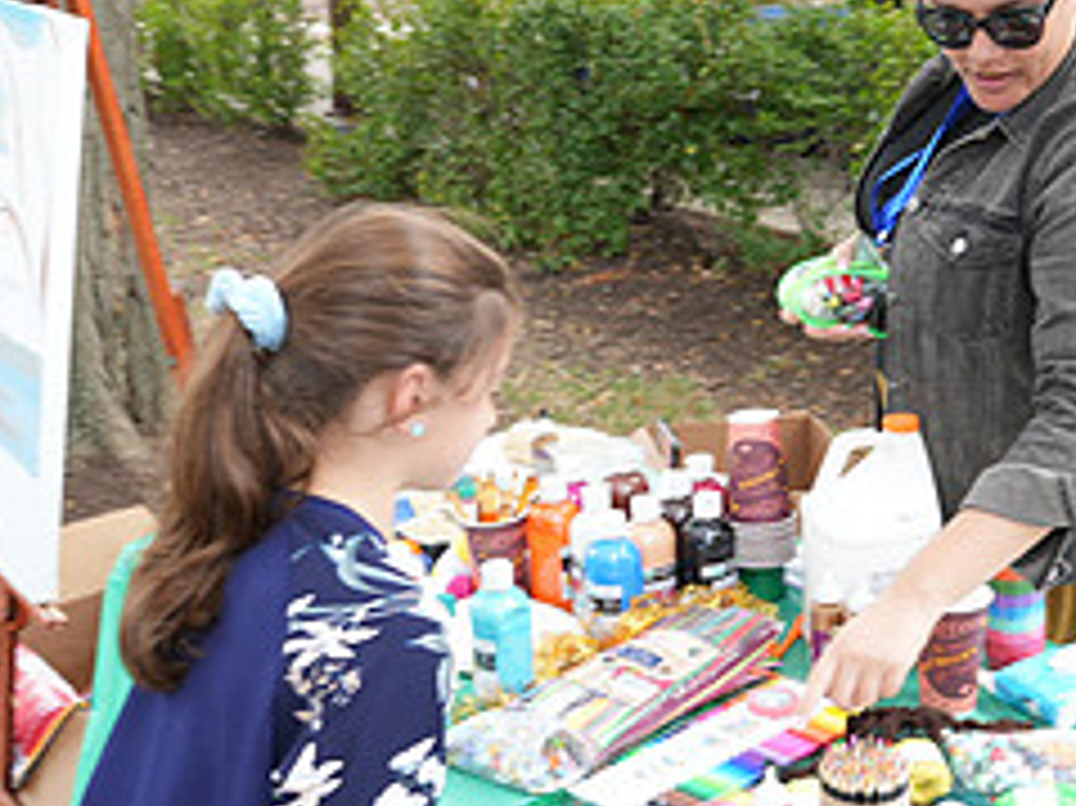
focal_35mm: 56
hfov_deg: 34.3
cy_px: 448
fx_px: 1740
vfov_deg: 26.1
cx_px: 630
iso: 160
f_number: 5
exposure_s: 1/80
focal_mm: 24
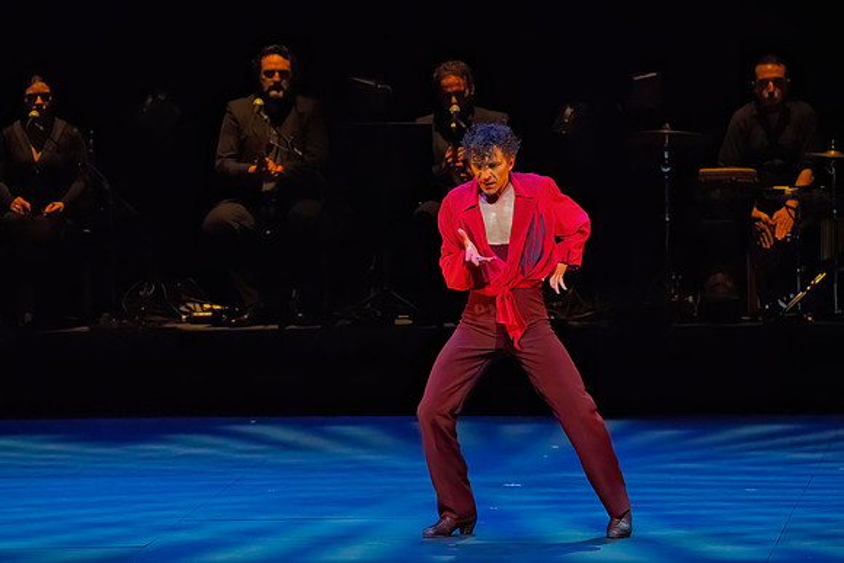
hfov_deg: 5.6
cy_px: 308
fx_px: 8614
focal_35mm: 367
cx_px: 374
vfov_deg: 3.7
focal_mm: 330
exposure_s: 1/400
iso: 20000
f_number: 8
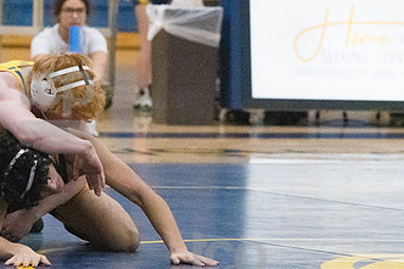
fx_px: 3959
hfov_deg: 5.8
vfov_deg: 3.9
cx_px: 57
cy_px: 105
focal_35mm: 353
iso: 8000
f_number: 4.5
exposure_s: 1/1250
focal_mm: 135
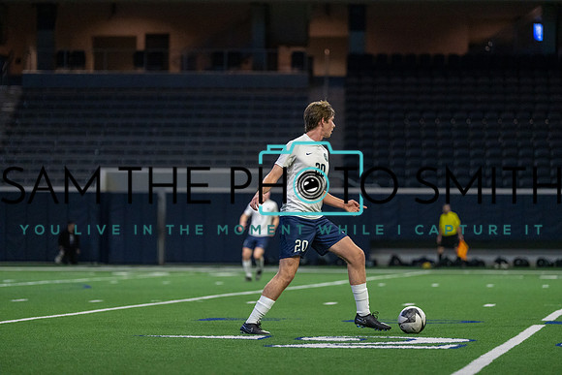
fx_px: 2342
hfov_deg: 13.7
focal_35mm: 150
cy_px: 188
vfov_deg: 9.2
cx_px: 281
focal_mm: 150
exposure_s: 1/1250
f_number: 2.8
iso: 5000
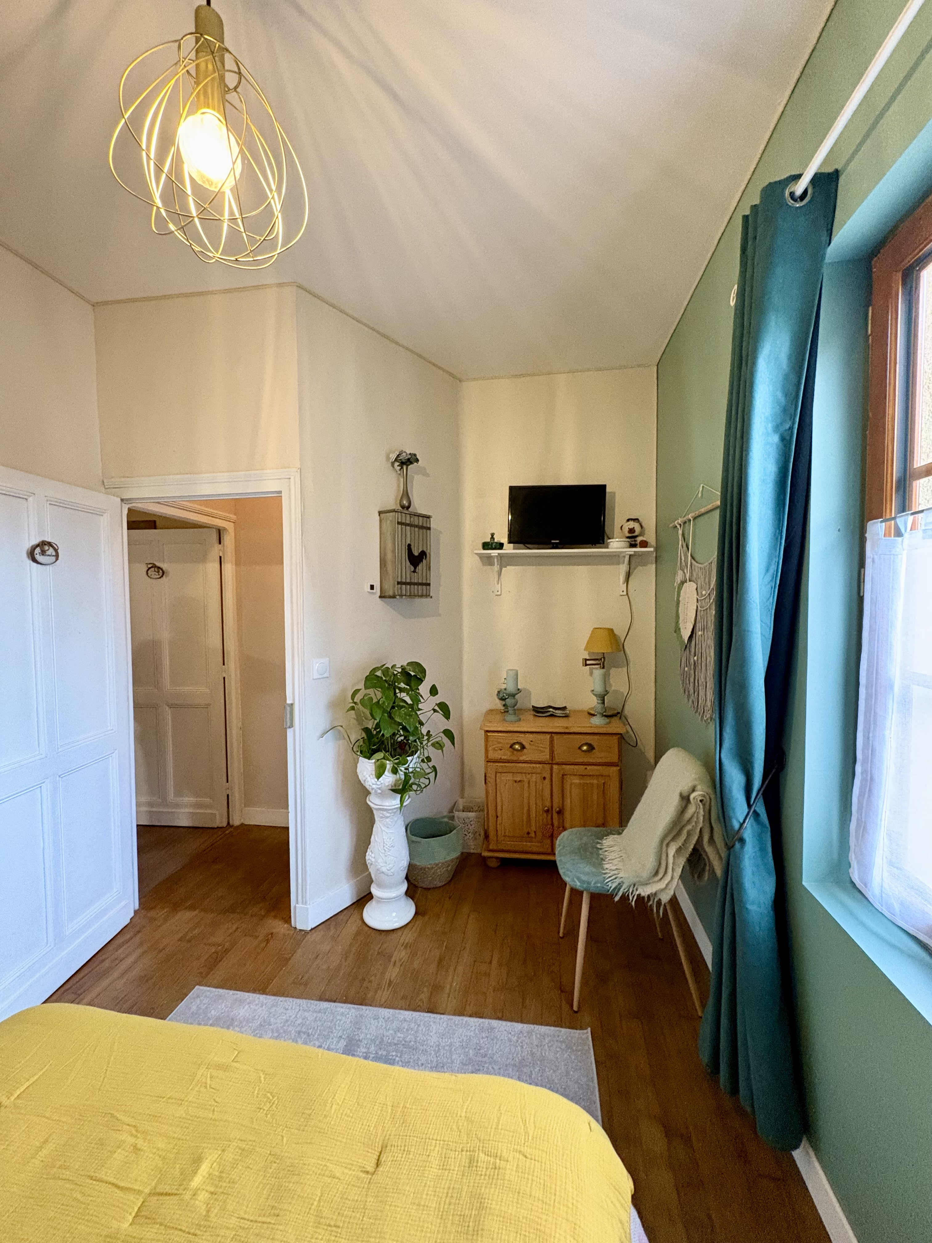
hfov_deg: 85.7
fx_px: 503
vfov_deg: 102.1
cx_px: 466
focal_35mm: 14
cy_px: 622
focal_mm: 2.22
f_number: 2.2
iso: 640
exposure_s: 1/50
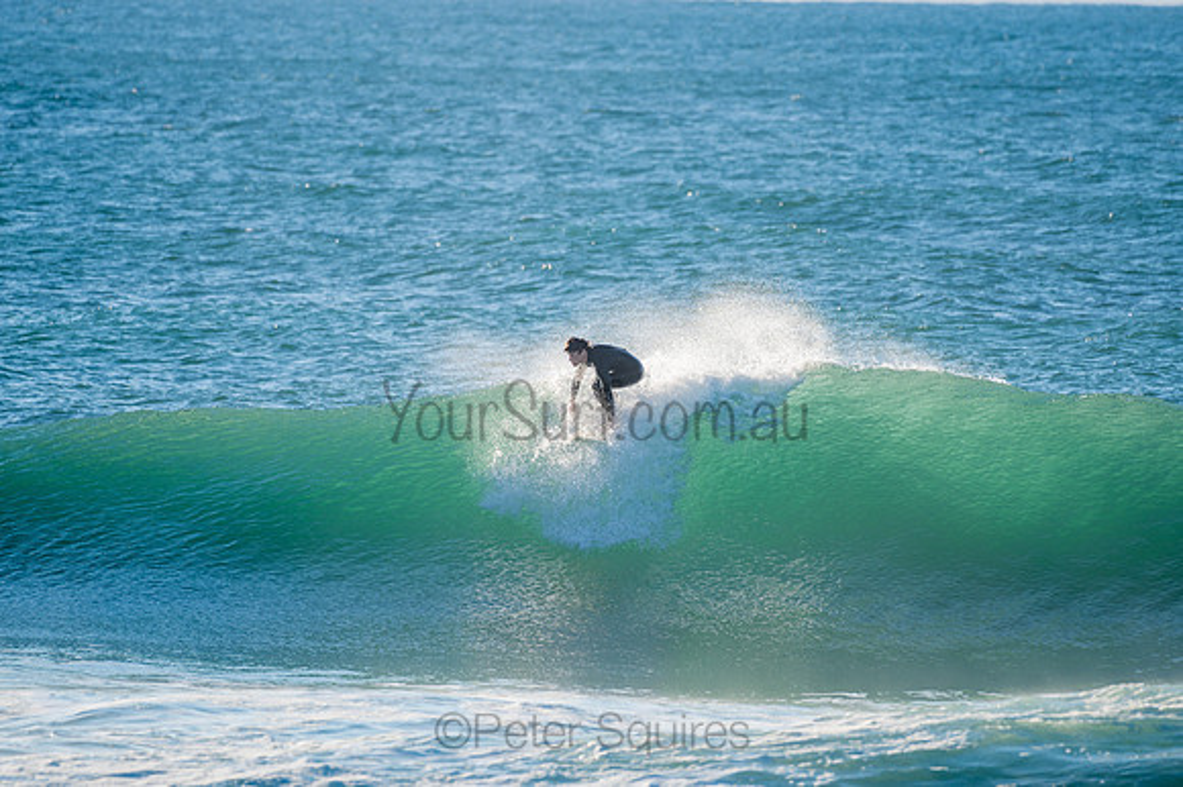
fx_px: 20123
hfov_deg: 3.4
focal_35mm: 613
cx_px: 592
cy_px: 394
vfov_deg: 2.2
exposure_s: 1/320
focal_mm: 500
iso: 64
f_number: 6.3
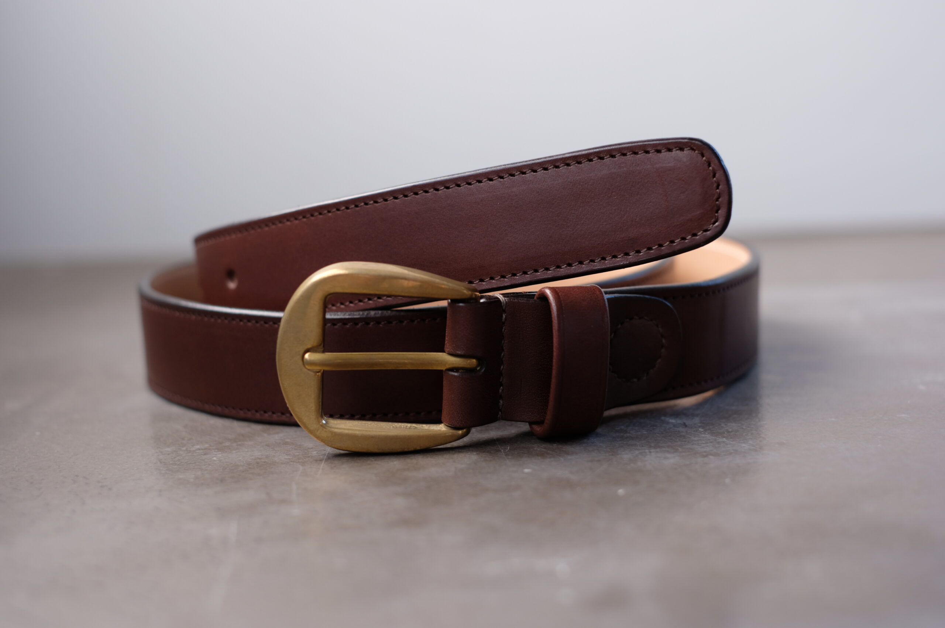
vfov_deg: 25.5
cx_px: 472
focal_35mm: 53
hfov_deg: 37.5
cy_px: 314
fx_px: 1390
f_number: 2.8
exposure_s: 1/80
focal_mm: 35
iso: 200
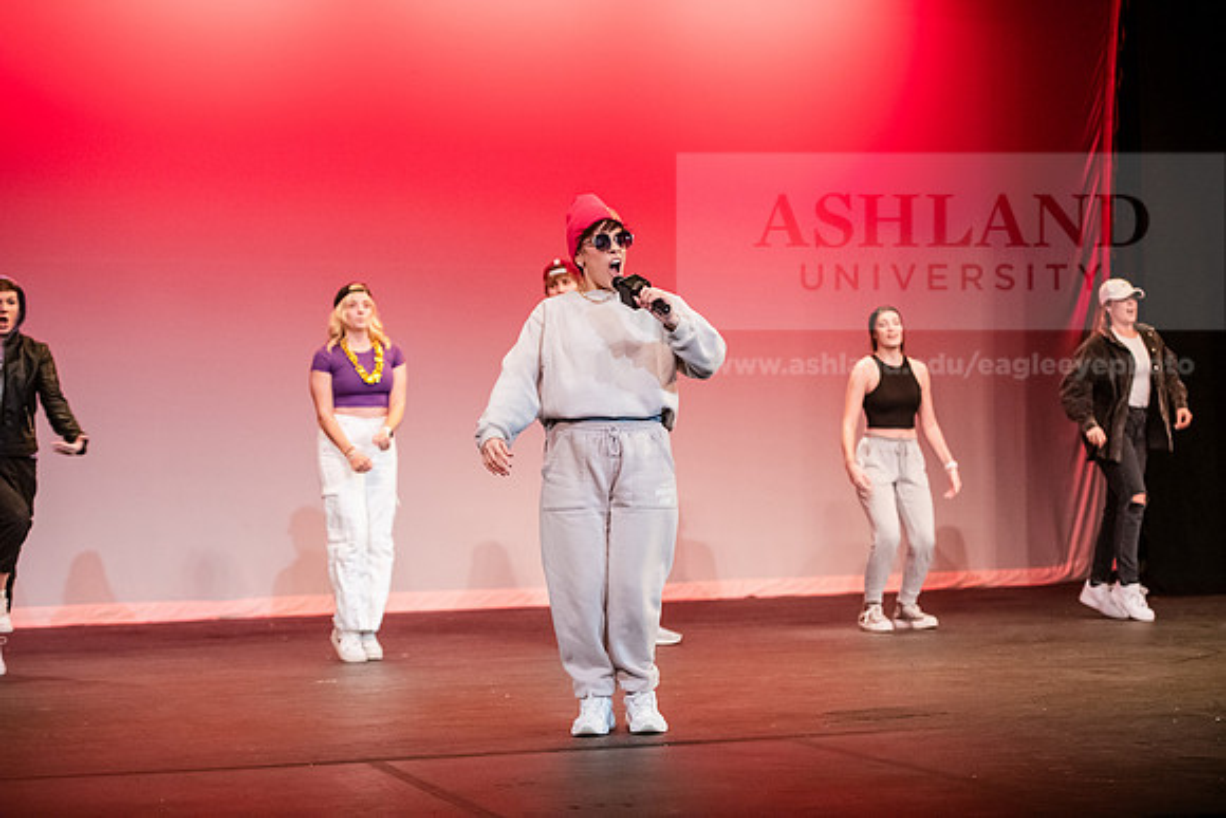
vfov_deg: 18.2
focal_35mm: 75
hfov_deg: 27.0
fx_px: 2555
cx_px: 613
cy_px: 409
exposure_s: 1/250
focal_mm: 75
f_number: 3.2
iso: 4000
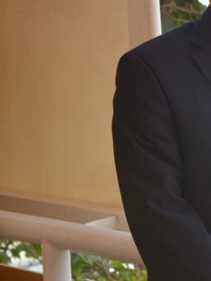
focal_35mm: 192
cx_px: 246
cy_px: 172
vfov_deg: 10.3
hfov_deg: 7.7
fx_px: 1561
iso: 400
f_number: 5.6
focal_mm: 70
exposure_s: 1/500
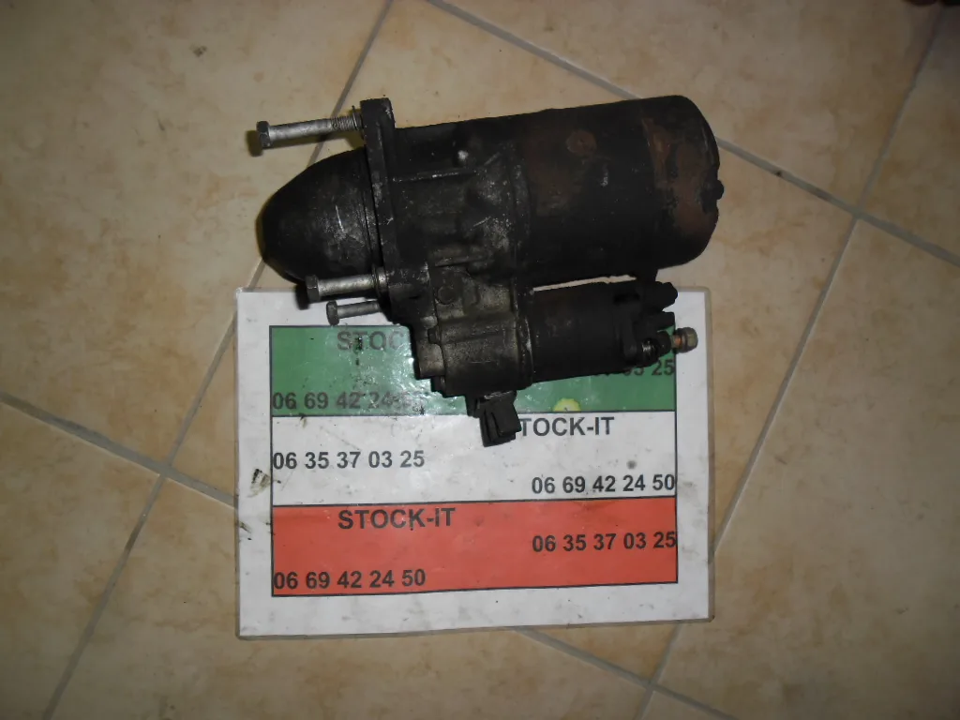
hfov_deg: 65.3
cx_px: 480
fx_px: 749
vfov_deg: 51.4
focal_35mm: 27
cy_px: 360
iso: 80
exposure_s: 1/45
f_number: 3.5
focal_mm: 4.9
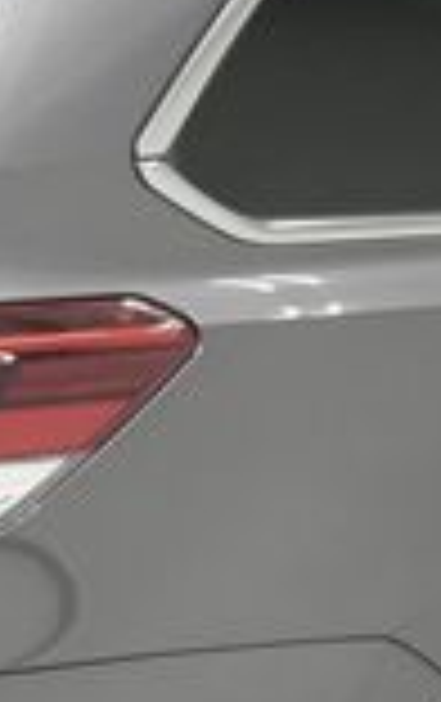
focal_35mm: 138
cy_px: 533
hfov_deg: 9.5
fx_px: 2644
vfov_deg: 15.1
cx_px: 166
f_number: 5.6
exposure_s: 1/200
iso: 1000
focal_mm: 22
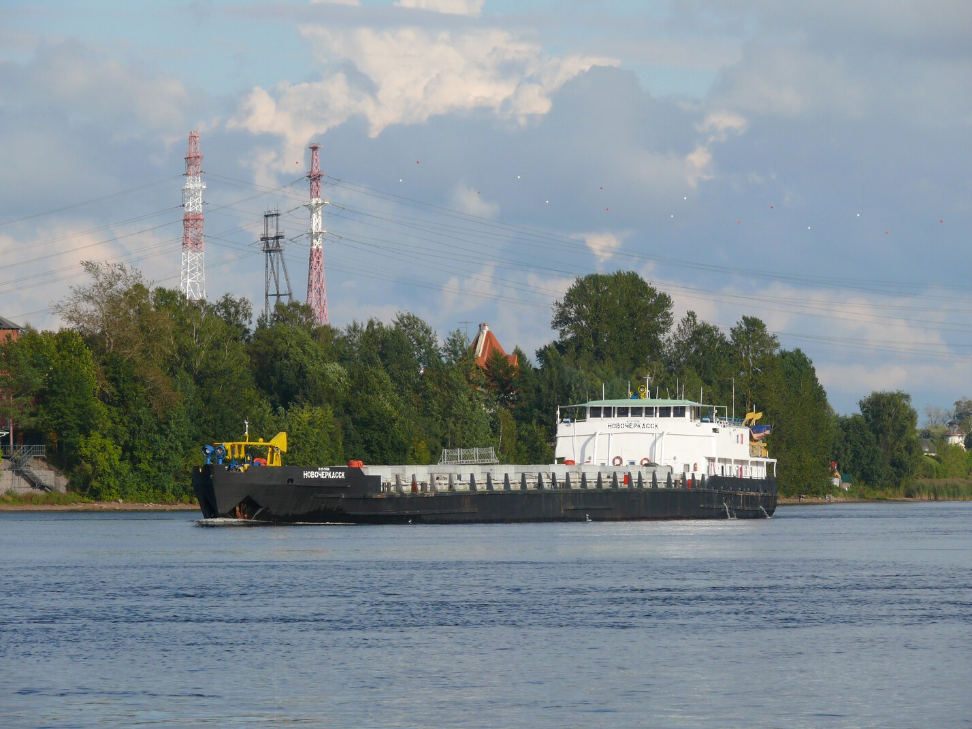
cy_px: 364
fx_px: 5812
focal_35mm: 207
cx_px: 486
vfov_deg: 7.2
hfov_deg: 9.6
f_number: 5.6
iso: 100
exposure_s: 1/500
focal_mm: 43.9
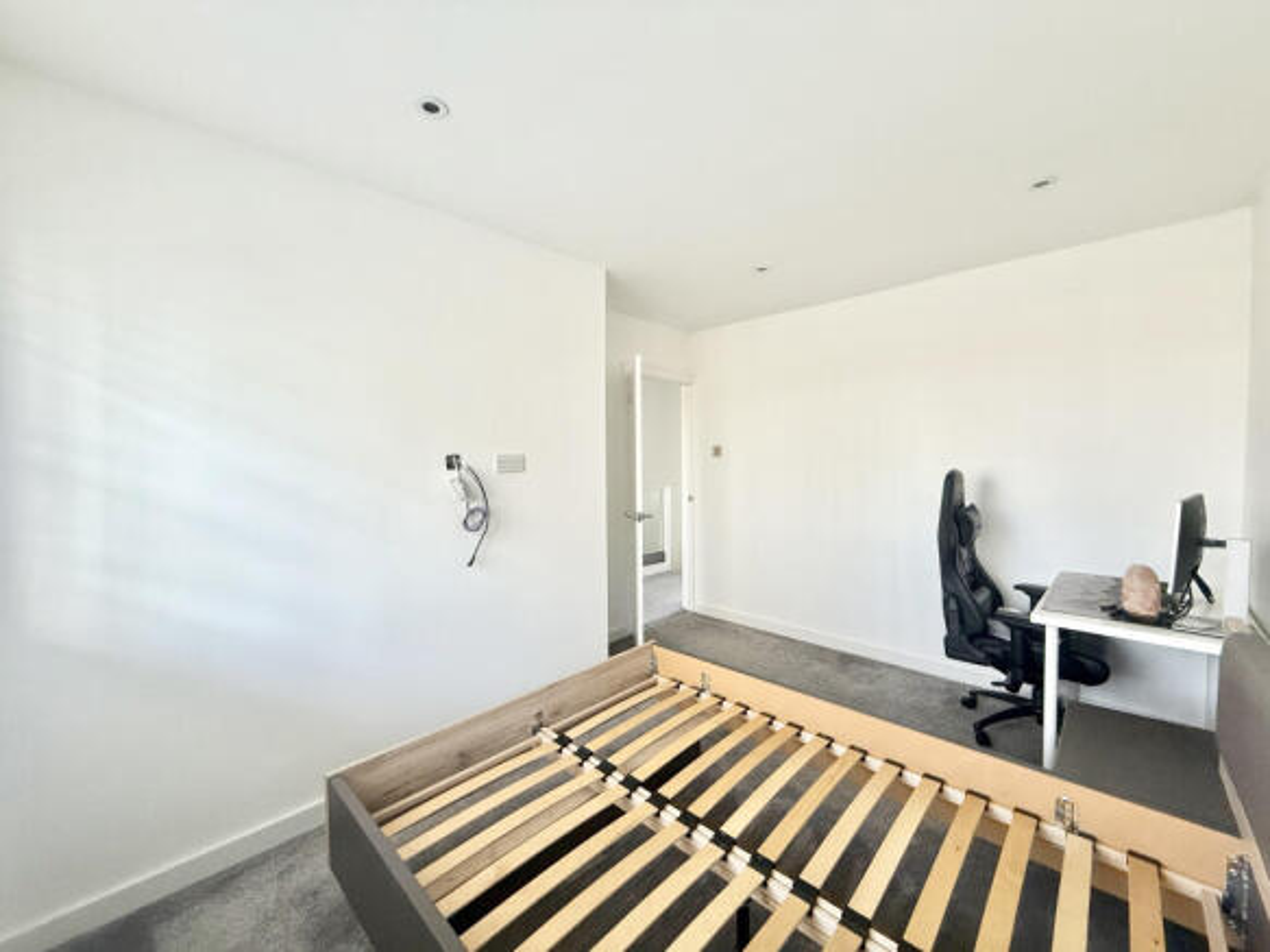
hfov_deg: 102.1
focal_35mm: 14
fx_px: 514
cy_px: 476
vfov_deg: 85.7
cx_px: 635
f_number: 2.2
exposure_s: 1/99
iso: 320
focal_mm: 2.22
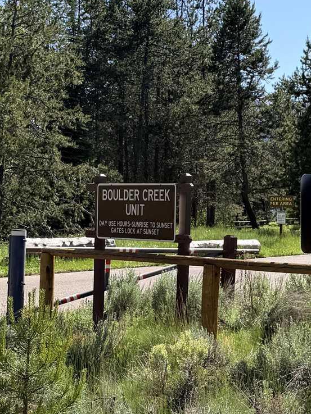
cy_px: 201
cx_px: 226
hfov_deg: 19.5
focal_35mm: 75
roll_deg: -1.7
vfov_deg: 26.0
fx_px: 898
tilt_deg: +0.0
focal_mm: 6.76
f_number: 1.78
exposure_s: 1/3953
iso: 80
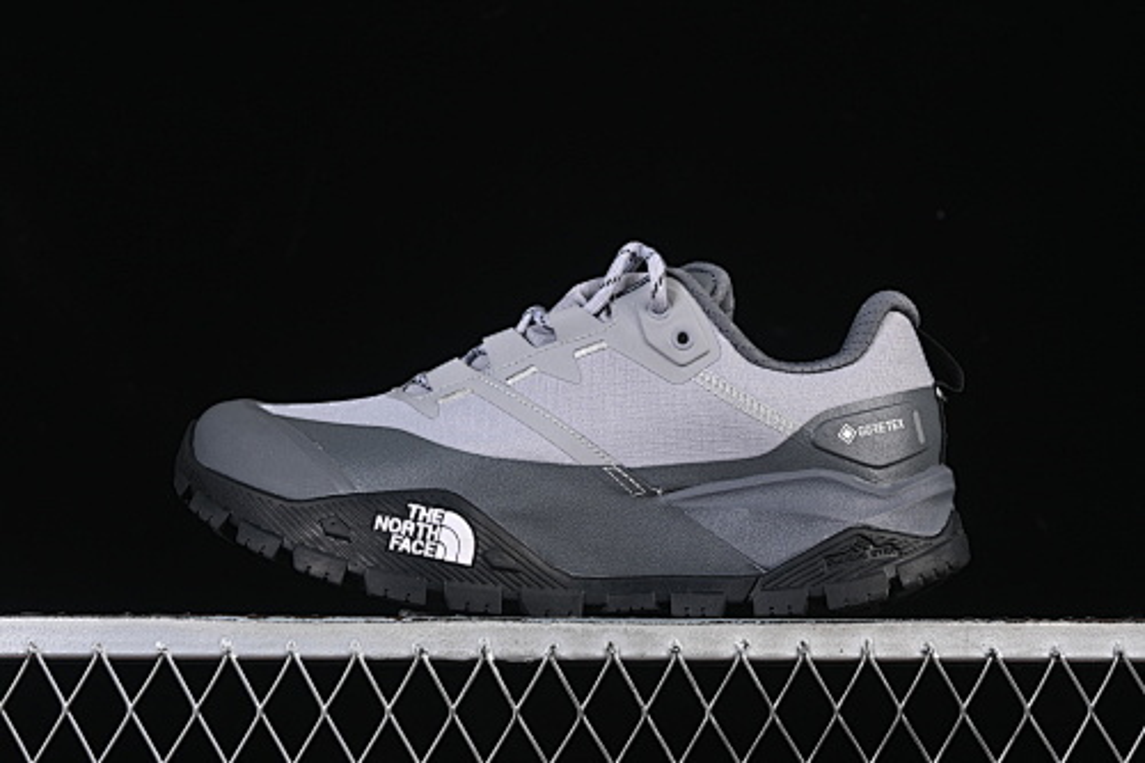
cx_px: 572
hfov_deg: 27.0
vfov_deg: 18.2
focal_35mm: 75
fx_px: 2384
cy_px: 382
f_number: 7.1
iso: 160
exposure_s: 1/80
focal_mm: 50
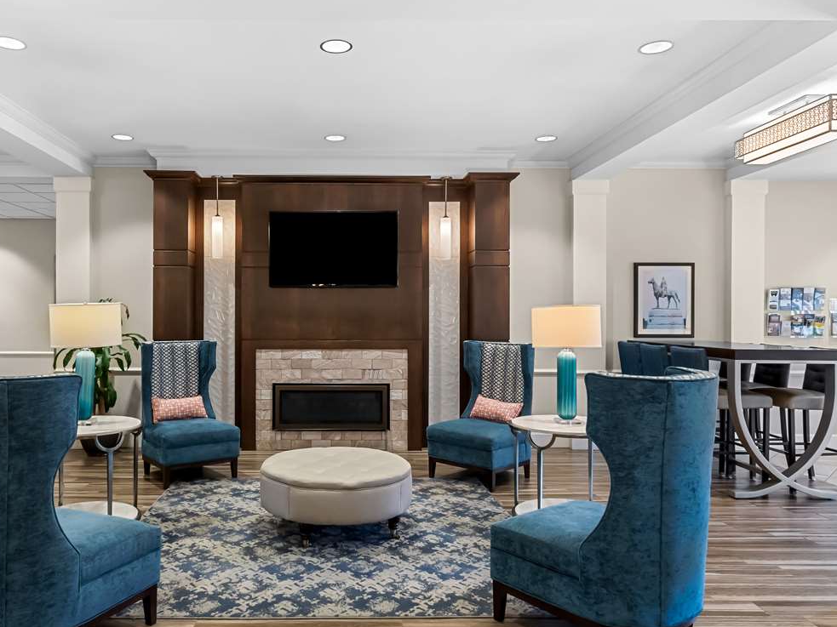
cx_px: 325
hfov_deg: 75.3
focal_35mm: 22
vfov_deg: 60.9
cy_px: 280
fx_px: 532
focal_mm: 10
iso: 400
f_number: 8
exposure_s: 1/2
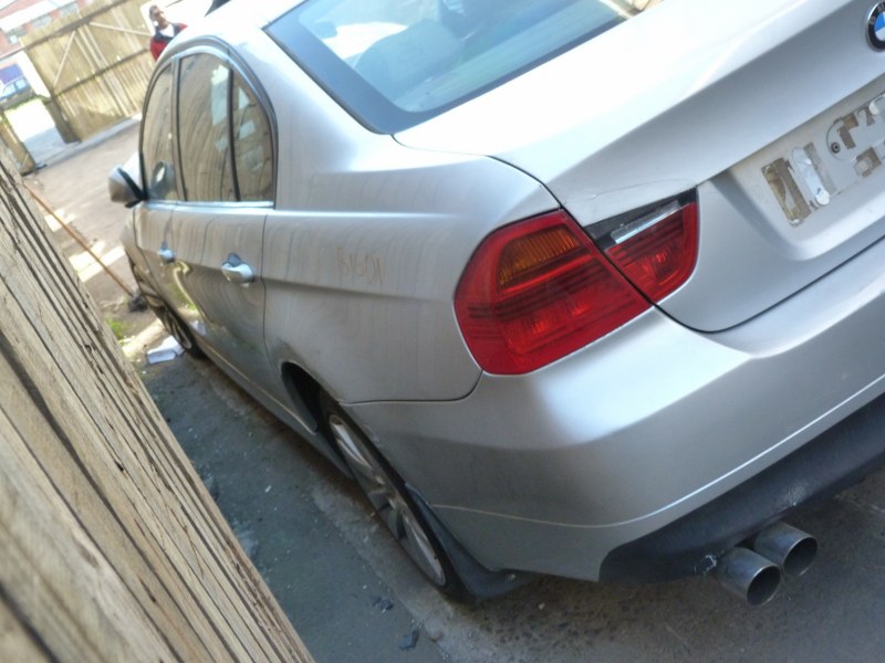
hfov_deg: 47.9
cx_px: 442
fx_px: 997
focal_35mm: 39
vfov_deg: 36.8
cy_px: 332
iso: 320
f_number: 3.1
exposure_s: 1/60
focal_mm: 7.1
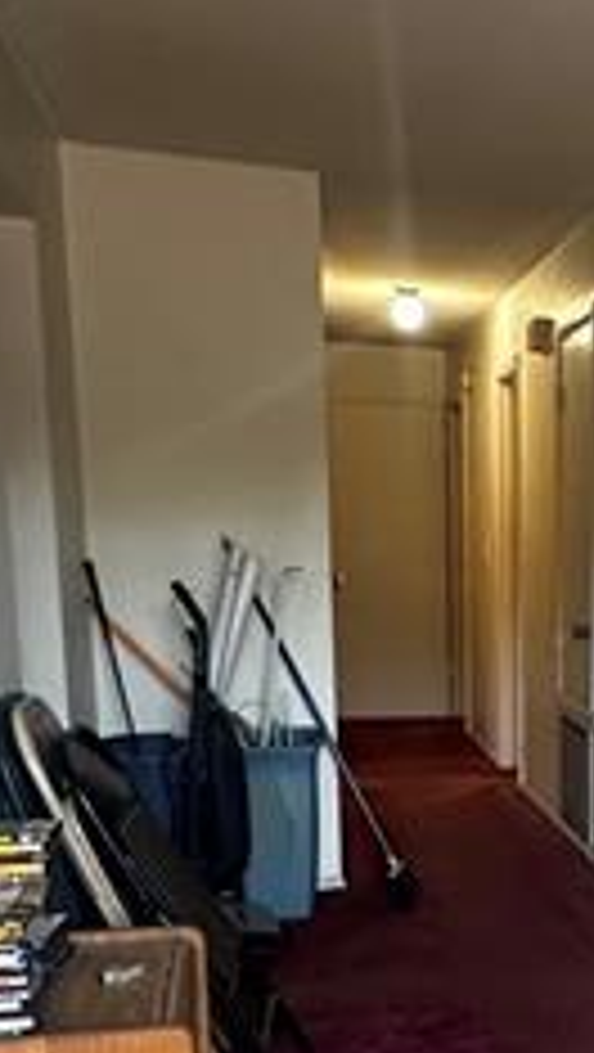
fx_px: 1397
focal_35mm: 50
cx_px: 819
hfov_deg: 21.2
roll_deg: -3.0
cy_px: 783
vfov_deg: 40.2
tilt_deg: -8.4
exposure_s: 1/60
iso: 320
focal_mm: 2.22
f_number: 2.2
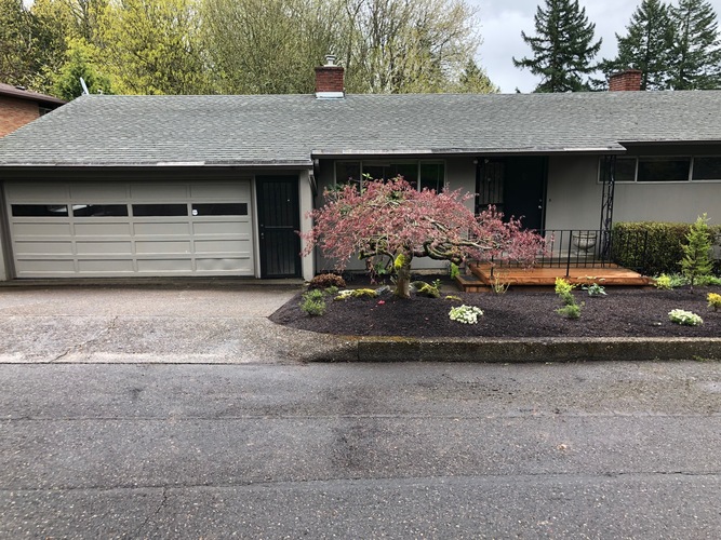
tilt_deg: -10.9
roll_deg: +0.5
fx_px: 583
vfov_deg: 49.7
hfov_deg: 63.5
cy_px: 270
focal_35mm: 28
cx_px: 360
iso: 20
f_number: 1.8
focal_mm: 4
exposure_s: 1/153
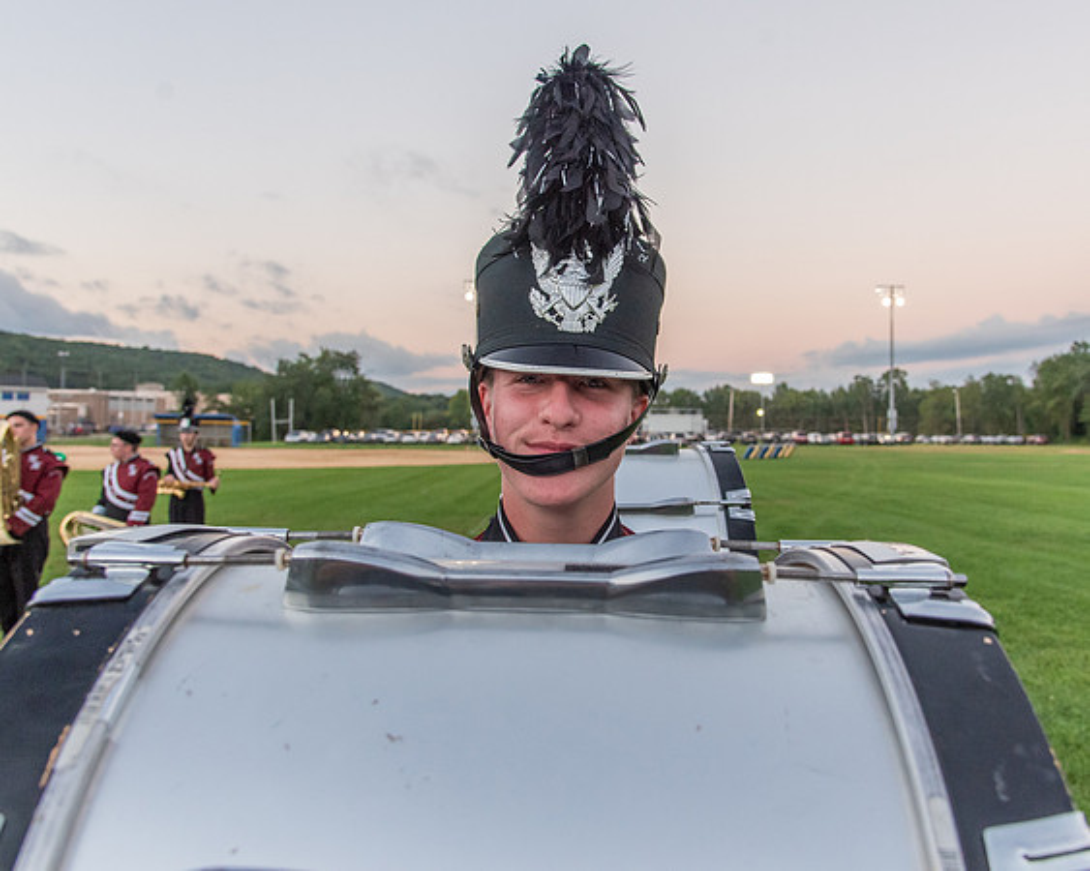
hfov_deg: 57.6
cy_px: 404
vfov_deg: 47.5
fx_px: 988
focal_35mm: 31
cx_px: 617
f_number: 6.3
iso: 1600
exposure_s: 1/125
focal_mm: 24
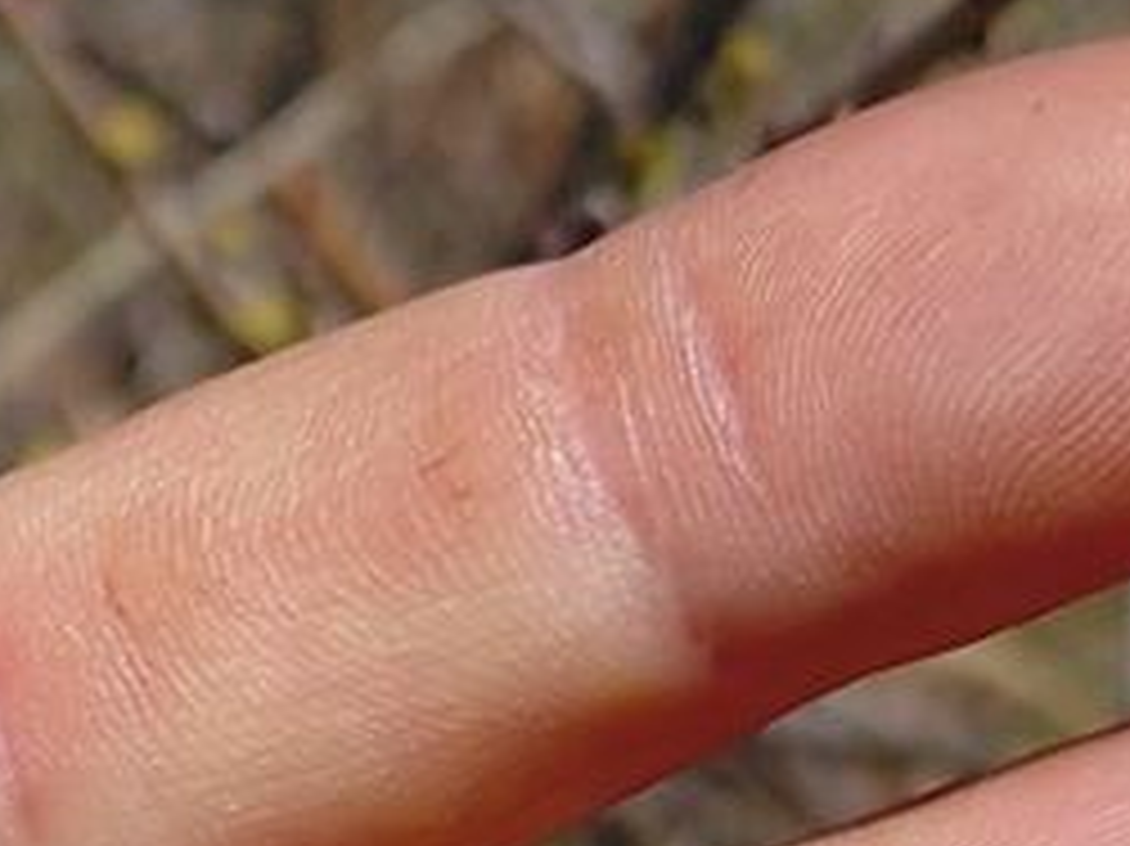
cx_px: 61
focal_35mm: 141
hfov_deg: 13.8
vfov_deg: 10.1
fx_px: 4601
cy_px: 1318
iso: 50
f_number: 1.8
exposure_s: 1/4472
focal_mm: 4.69
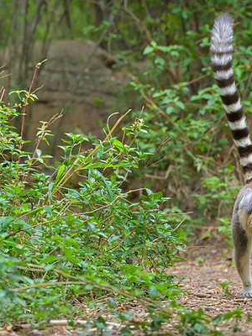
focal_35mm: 180
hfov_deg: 8.2
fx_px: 1747
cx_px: 257
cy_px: 191
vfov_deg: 11.0
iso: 1600
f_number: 4
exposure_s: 1/1600
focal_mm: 70
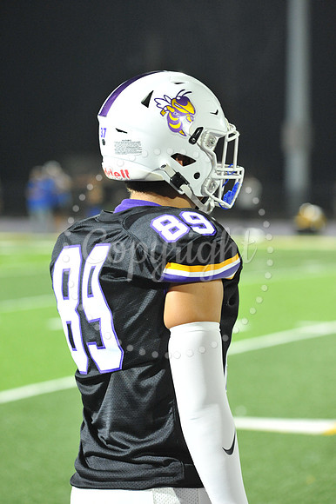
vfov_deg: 12.1
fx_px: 2383
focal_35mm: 170
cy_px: 252
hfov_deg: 8.1
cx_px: 168
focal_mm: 170
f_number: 5.6
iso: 3200
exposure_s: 1/125
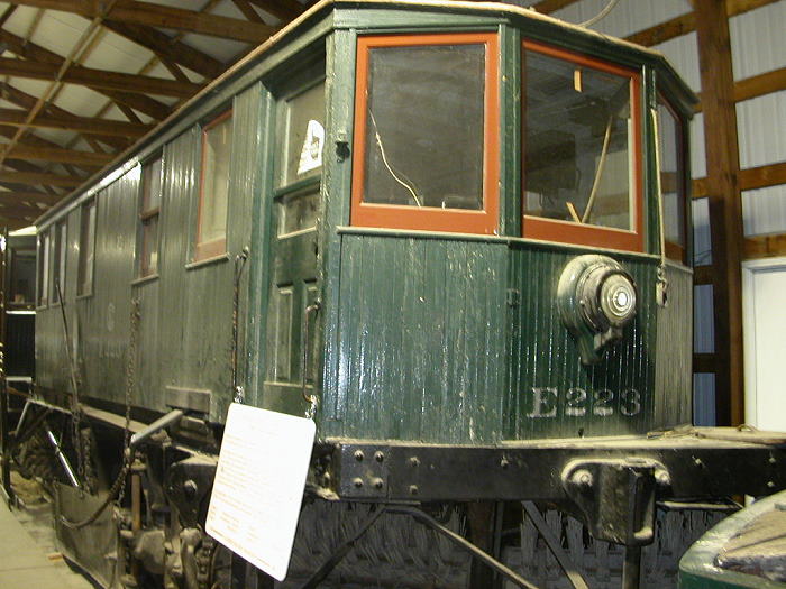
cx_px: 393
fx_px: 840
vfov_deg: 38.7
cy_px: 294
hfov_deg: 50.1
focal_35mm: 37
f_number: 2.7
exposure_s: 1/9.1
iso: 200
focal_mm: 5.6
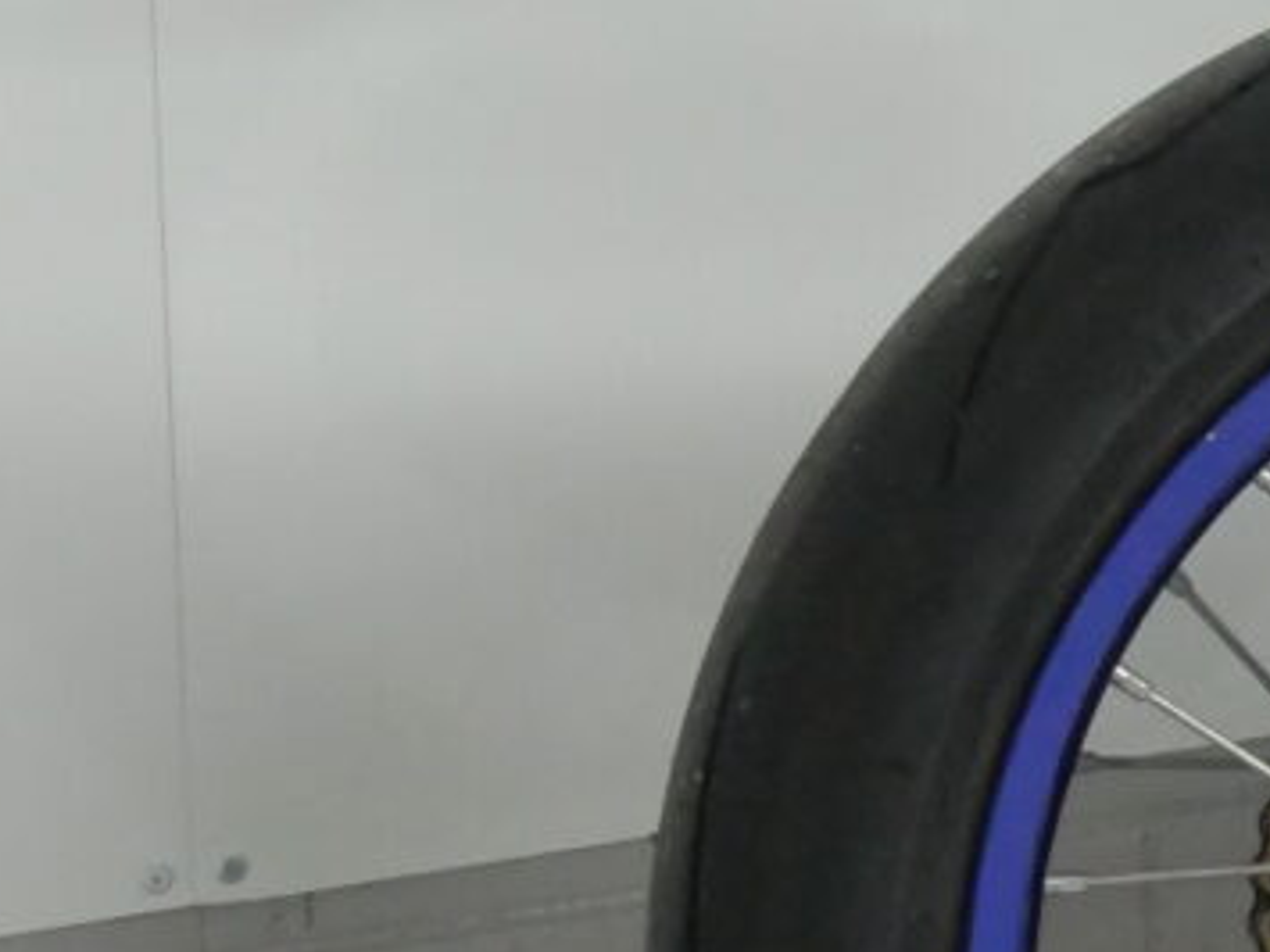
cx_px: 3091
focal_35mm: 184
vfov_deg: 7.9
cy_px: -637
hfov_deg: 9.5
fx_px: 6748
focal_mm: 17
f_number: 7.1
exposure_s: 1/60
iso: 3200
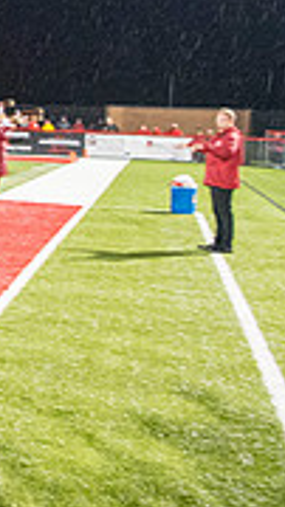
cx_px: -420
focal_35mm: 88
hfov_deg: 11.2
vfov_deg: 24.0
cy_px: 128
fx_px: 1184
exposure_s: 1/80
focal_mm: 26
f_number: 5.6
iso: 5000
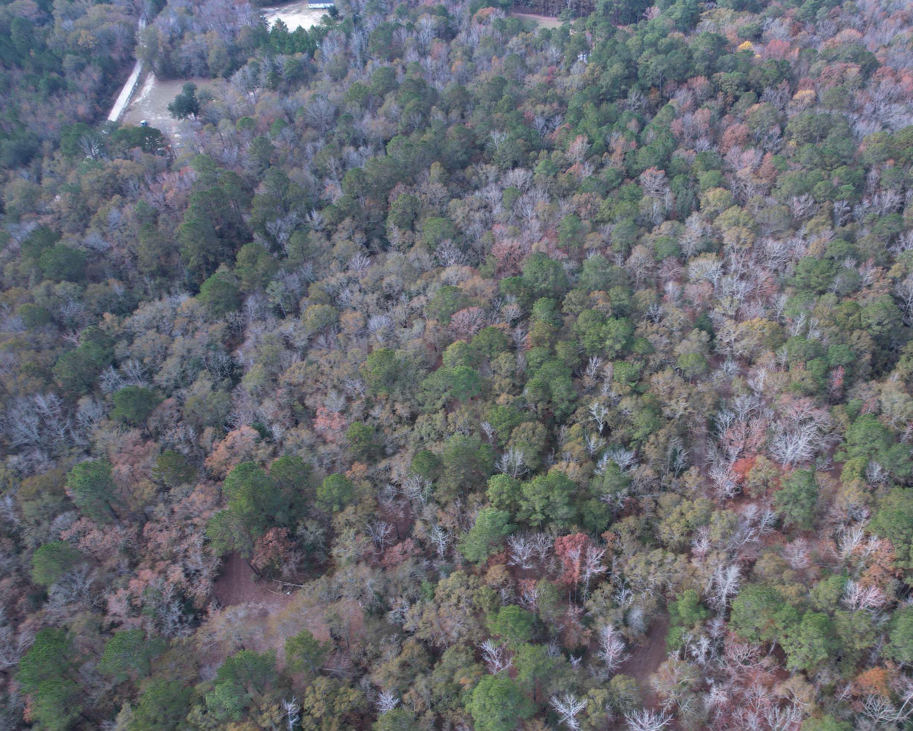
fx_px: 703
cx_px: 562
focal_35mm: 26
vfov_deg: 54.9
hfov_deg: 65.2
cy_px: 353
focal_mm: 8.38
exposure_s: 1/500
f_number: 2.8
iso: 100
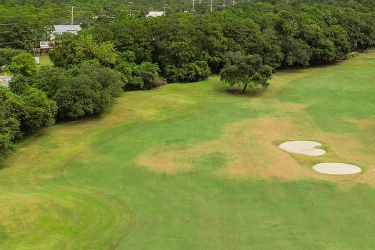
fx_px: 562
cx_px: 268
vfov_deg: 23.5
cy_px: -24
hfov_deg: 36.3
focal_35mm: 54
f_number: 2.8
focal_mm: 8.38
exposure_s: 1/800
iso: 100
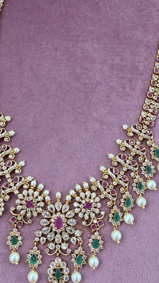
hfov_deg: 29.5
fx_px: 300
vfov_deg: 50.4
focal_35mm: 40
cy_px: 128
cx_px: 55
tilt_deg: -69.1
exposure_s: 1/92
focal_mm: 2.22
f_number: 2.2
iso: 320
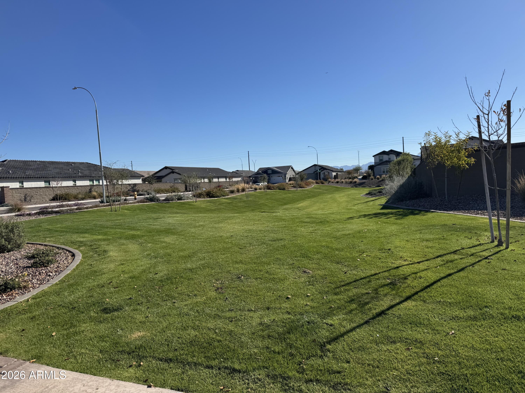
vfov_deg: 56.8
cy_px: 196
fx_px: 364
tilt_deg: -1.3
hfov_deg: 71.6
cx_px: 262
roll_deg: -0.7
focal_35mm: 24
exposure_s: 1/6410
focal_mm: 6.76
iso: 80
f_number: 1.78
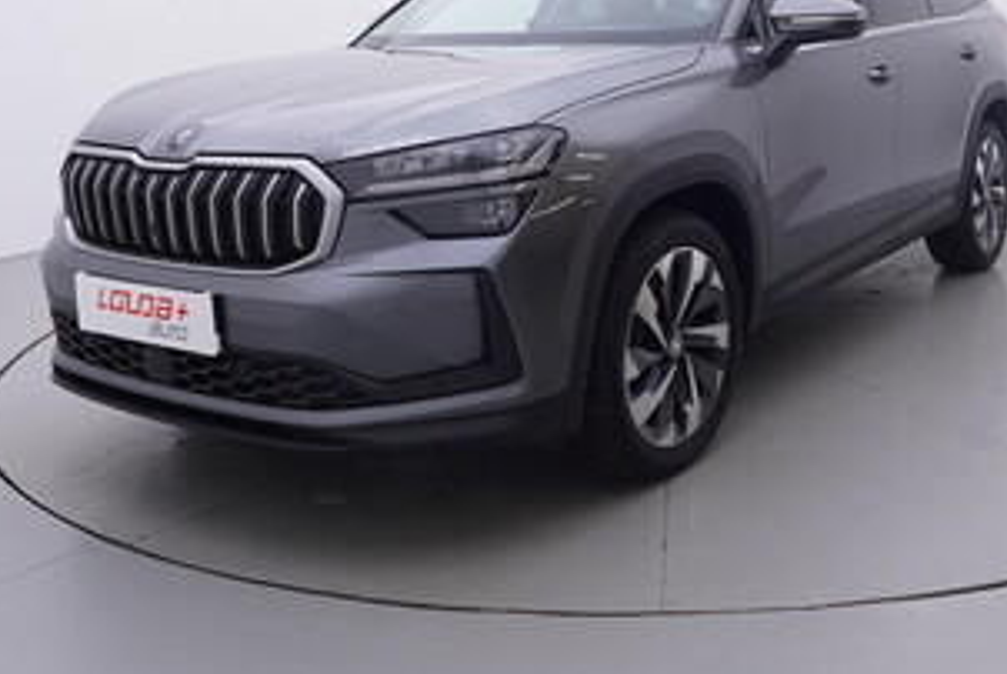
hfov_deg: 46.7
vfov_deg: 32.1
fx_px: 1145
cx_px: 675
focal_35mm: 41
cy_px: 155
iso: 200
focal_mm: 15
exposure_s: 1/80
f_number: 5
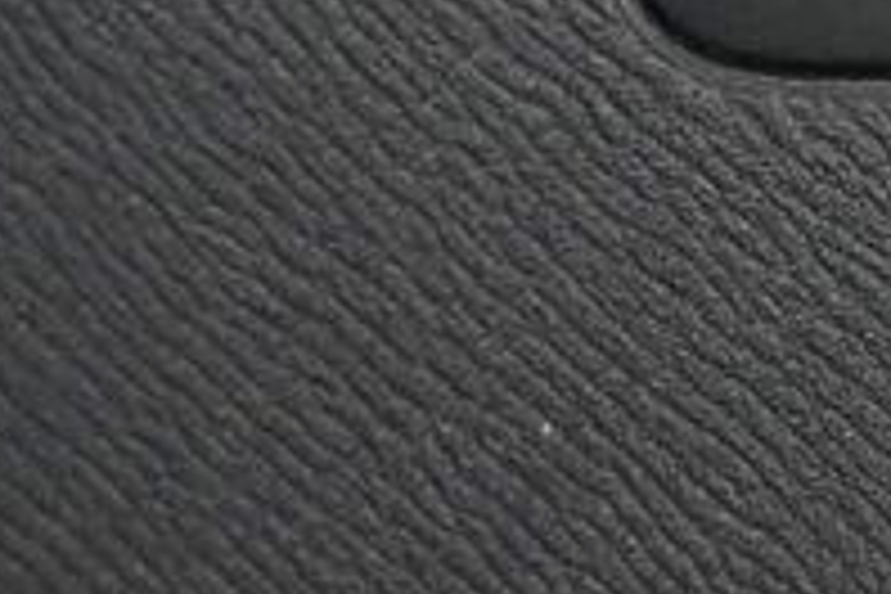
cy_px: -194
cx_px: 1300
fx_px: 4420
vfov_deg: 7.6
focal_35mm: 179
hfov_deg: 11.1
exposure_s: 1/125
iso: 3200
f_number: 4.2
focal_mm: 23
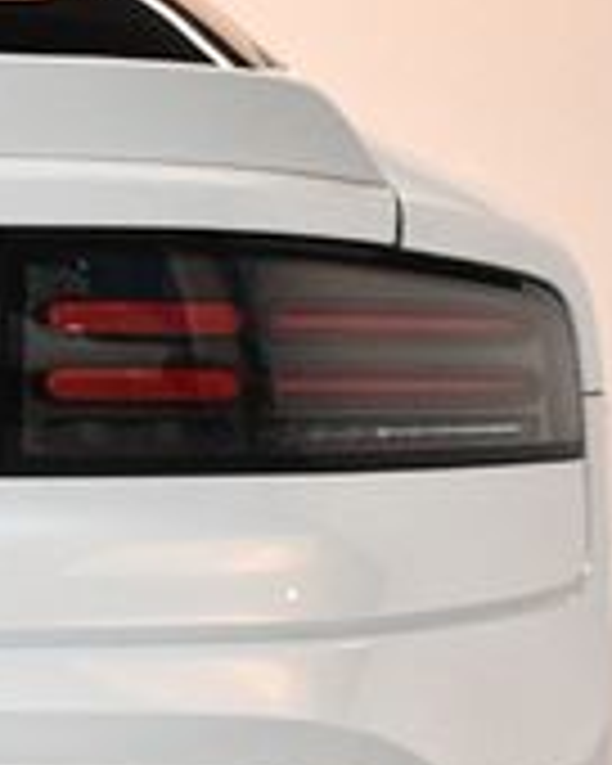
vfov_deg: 13.9
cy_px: 634
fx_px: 3124
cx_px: -702
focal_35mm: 138
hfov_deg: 10.1
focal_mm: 26
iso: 2000
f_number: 3.8
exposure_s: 1/125
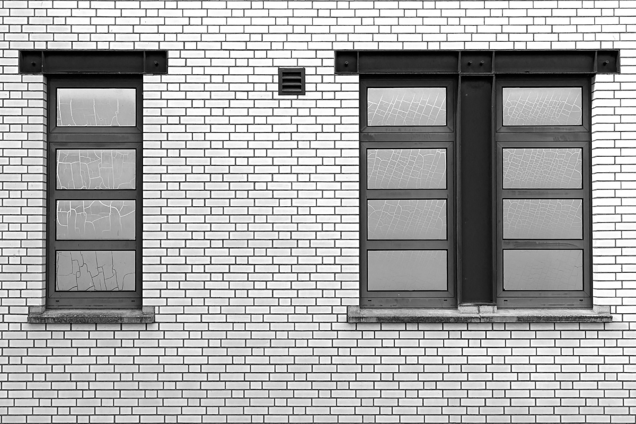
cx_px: 318
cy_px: 212
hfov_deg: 57.2
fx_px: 583
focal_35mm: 33
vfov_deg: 40.0
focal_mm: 22
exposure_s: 1/250
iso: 200
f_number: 9
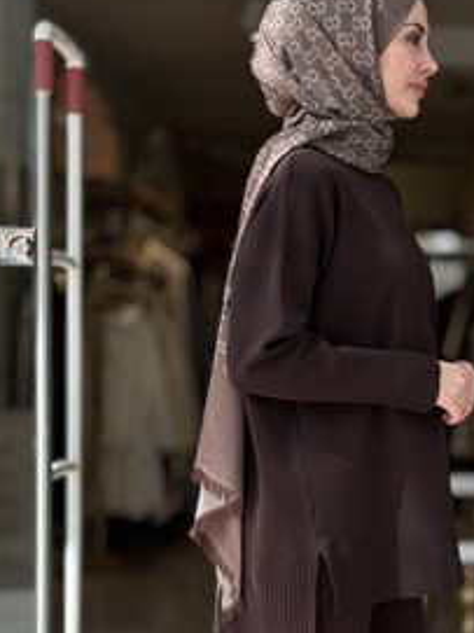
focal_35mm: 92
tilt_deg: -4.8
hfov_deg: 16.0
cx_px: 360
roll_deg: -1.3
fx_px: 1681
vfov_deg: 21.1
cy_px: 500
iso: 80
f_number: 1.78
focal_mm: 6.86
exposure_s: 1/779
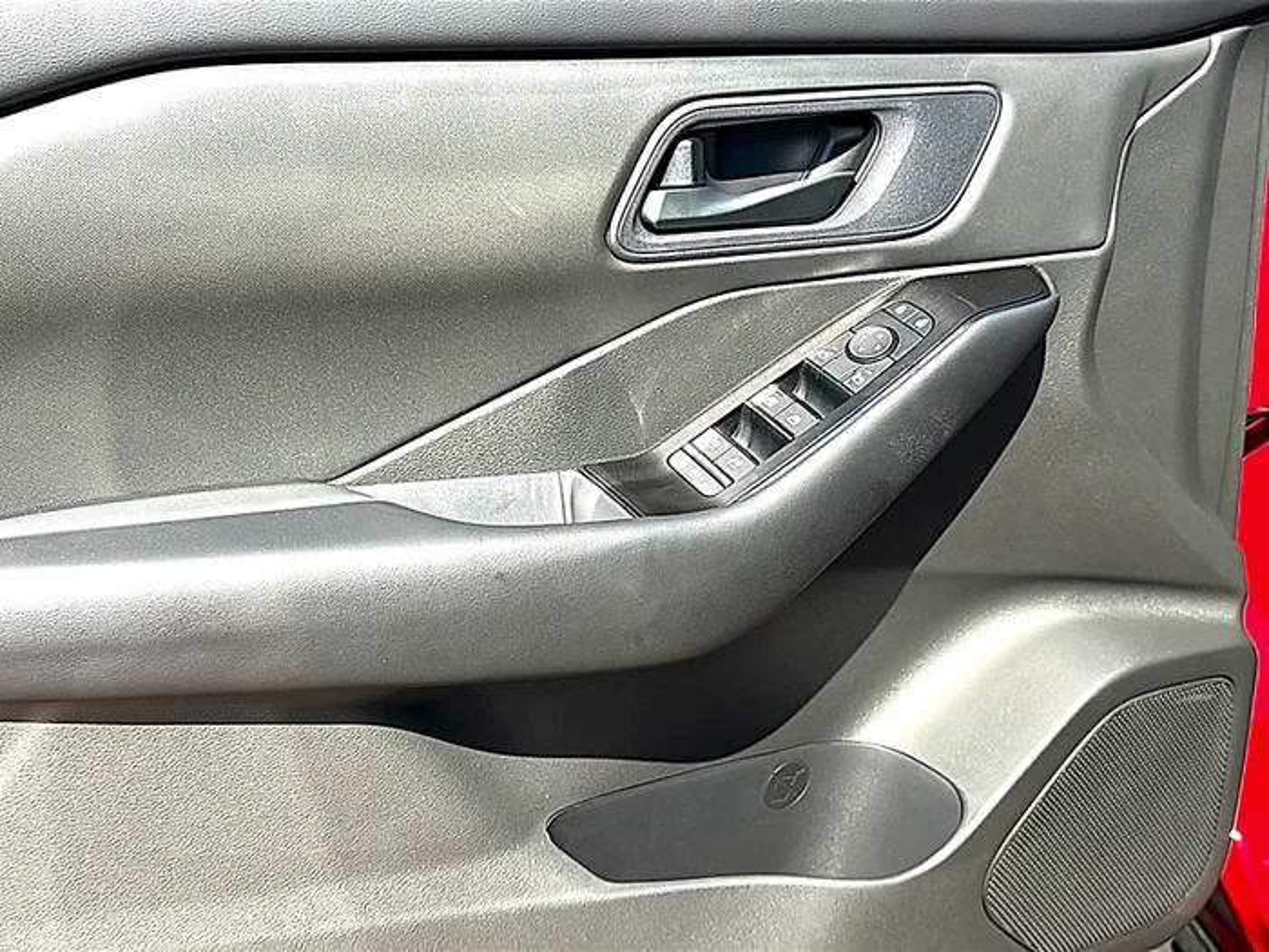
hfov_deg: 51.4
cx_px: 634
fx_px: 1320
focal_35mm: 36
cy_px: 476
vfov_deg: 39.7
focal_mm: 6.86
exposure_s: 1/937
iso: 80
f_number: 1.78
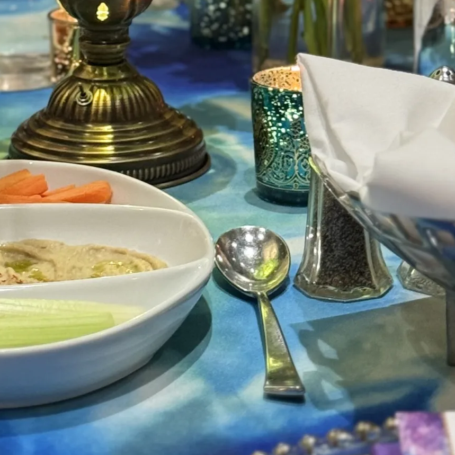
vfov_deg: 10.9
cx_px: 88
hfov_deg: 11.0
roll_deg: +1.8
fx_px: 2350
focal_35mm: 158
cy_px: -51
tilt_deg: -12.1
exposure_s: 1/40
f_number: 1.78
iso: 250
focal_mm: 6.76
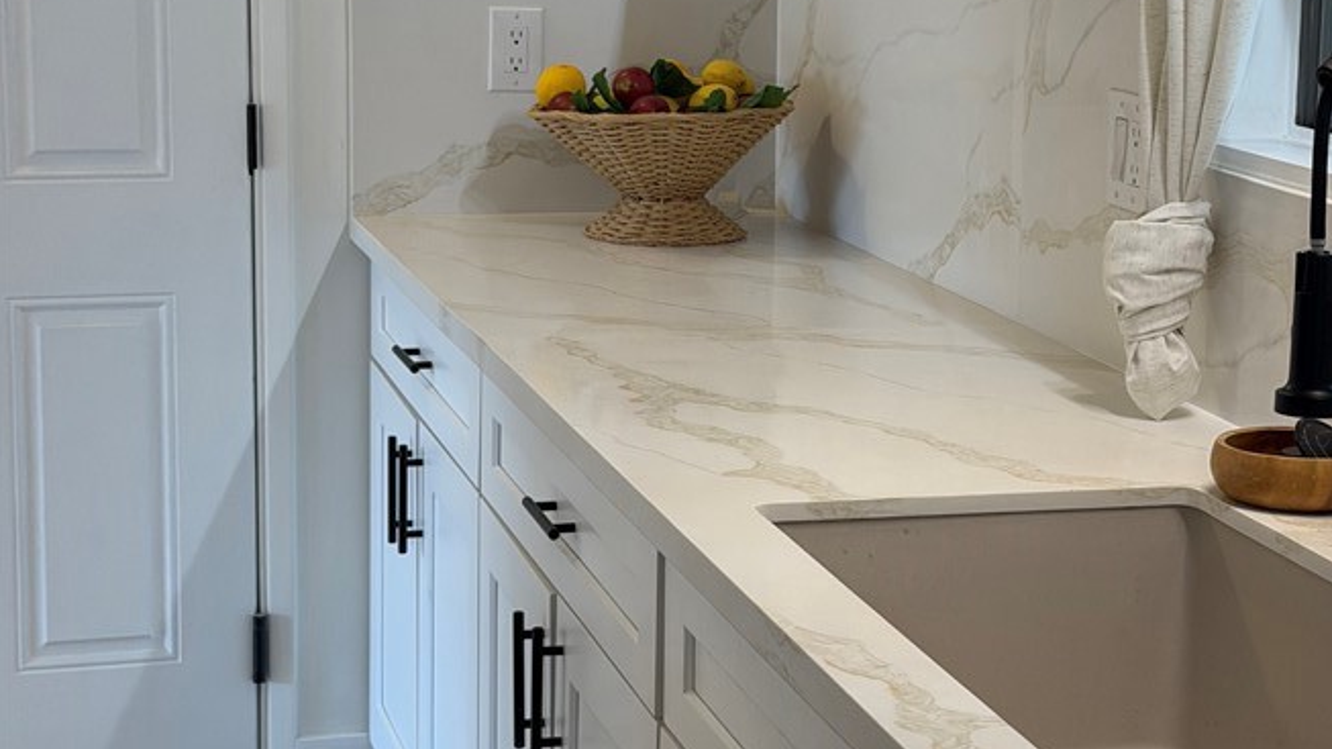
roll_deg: -1.2
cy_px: 263
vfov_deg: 14.7
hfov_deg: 25.9
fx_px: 2896
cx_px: 779
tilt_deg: -9.0
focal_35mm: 82
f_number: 1.78
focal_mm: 6.76
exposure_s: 1/60
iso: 80
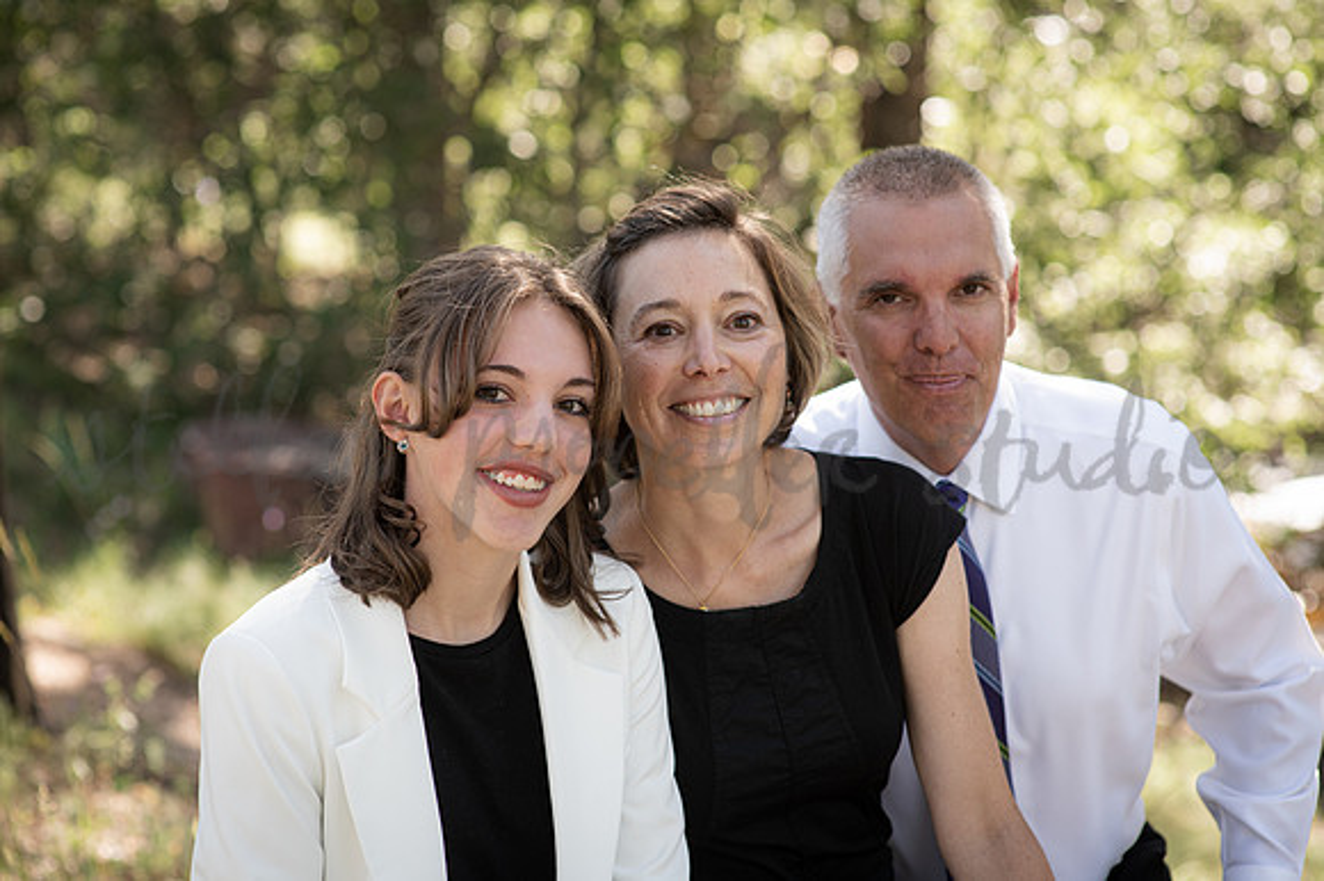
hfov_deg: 23.9
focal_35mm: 85
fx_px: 3124
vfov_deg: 16.1
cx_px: 662
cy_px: 440
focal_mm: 85
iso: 400
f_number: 3.5
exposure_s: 1/500
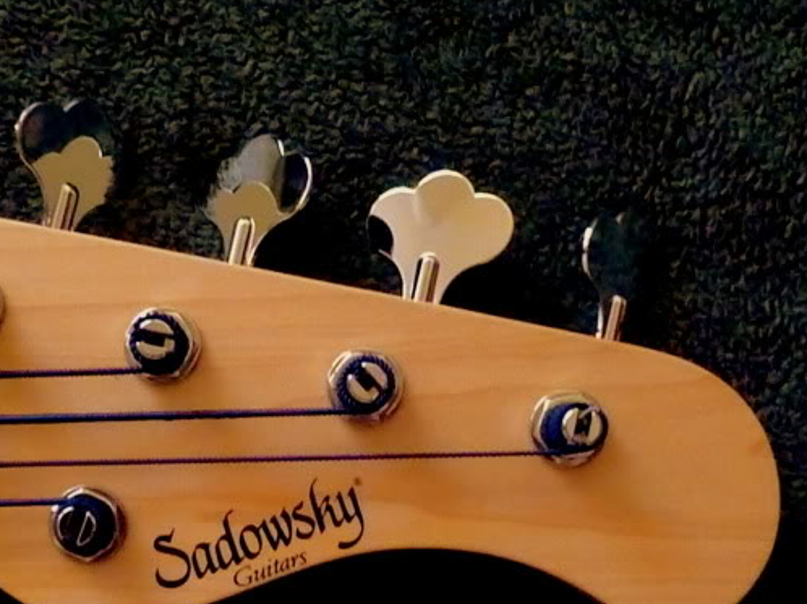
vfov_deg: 31.6
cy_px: 452
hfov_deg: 41.4
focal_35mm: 45
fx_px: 1049
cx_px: 254
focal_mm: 5
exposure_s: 1/25
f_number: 3.3
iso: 3200
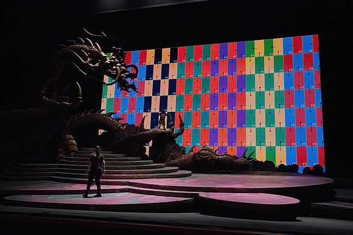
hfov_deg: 55.8
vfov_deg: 38.9
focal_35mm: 34
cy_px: 118
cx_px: 176
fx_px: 333
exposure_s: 1/400
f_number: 9
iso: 25600
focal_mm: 34
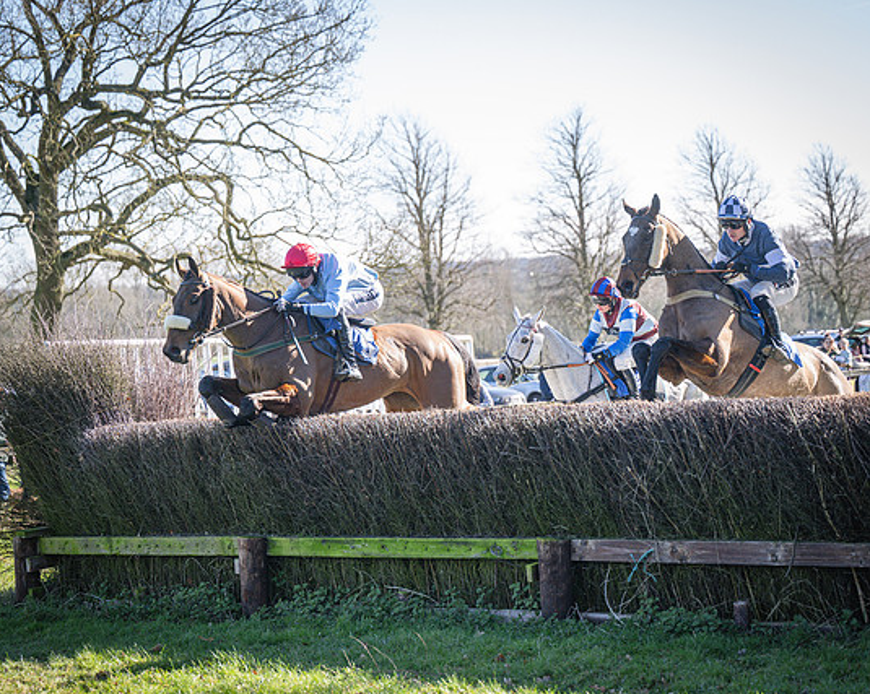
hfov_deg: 23.0
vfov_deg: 18.5
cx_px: 435
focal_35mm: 83
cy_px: 336
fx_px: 2135
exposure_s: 1/1600
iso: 400
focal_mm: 70
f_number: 2.8
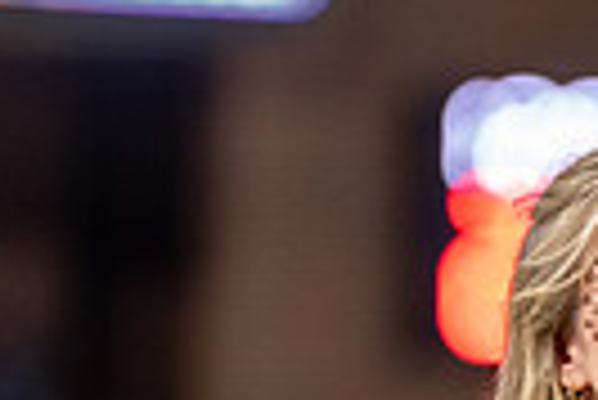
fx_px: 19273
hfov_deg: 1.8
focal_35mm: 1159
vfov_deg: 1.2
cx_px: 680
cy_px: 633
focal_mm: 200
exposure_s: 1/500
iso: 1250
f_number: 2.8
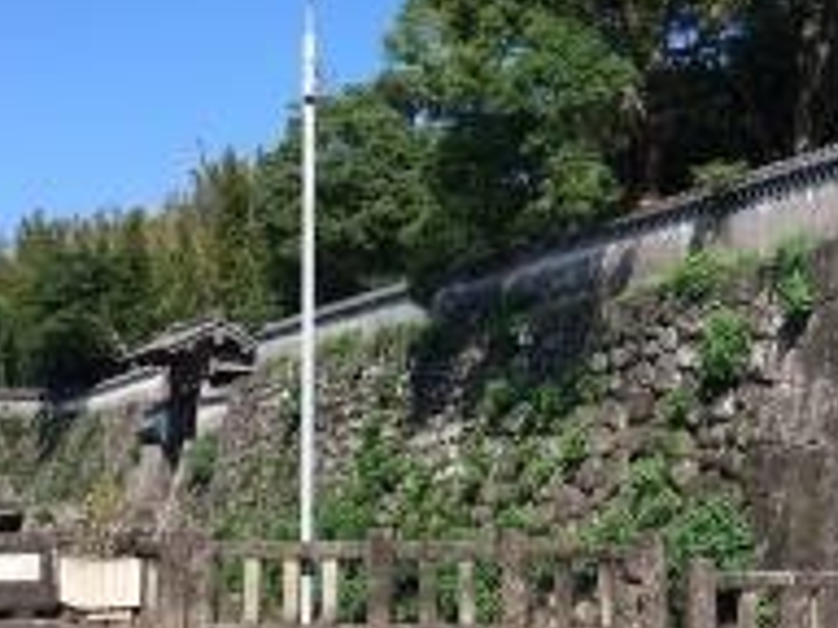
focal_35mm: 70
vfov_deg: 20.6
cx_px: 476
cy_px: 74
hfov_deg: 27.7
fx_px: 1695
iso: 32
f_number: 2.2
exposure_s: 1/1642
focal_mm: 4.12
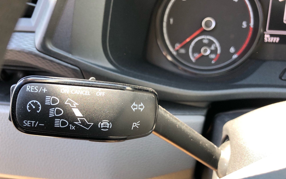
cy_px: 96
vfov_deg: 41.8
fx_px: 234
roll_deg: +2.0
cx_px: 142
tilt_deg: -37.9
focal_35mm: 30
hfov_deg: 62.9
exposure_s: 1/40
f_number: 1.8
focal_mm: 4
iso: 20
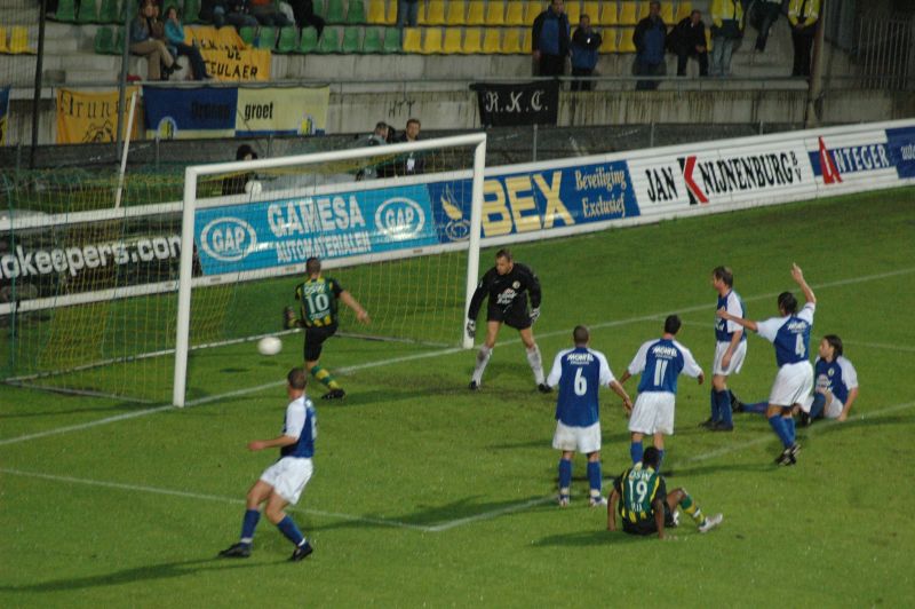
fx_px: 5523
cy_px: 304
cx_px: 458
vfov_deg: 6.3
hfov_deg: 9.5
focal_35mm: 218
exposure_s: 1/90
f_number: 4.5
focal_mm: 145
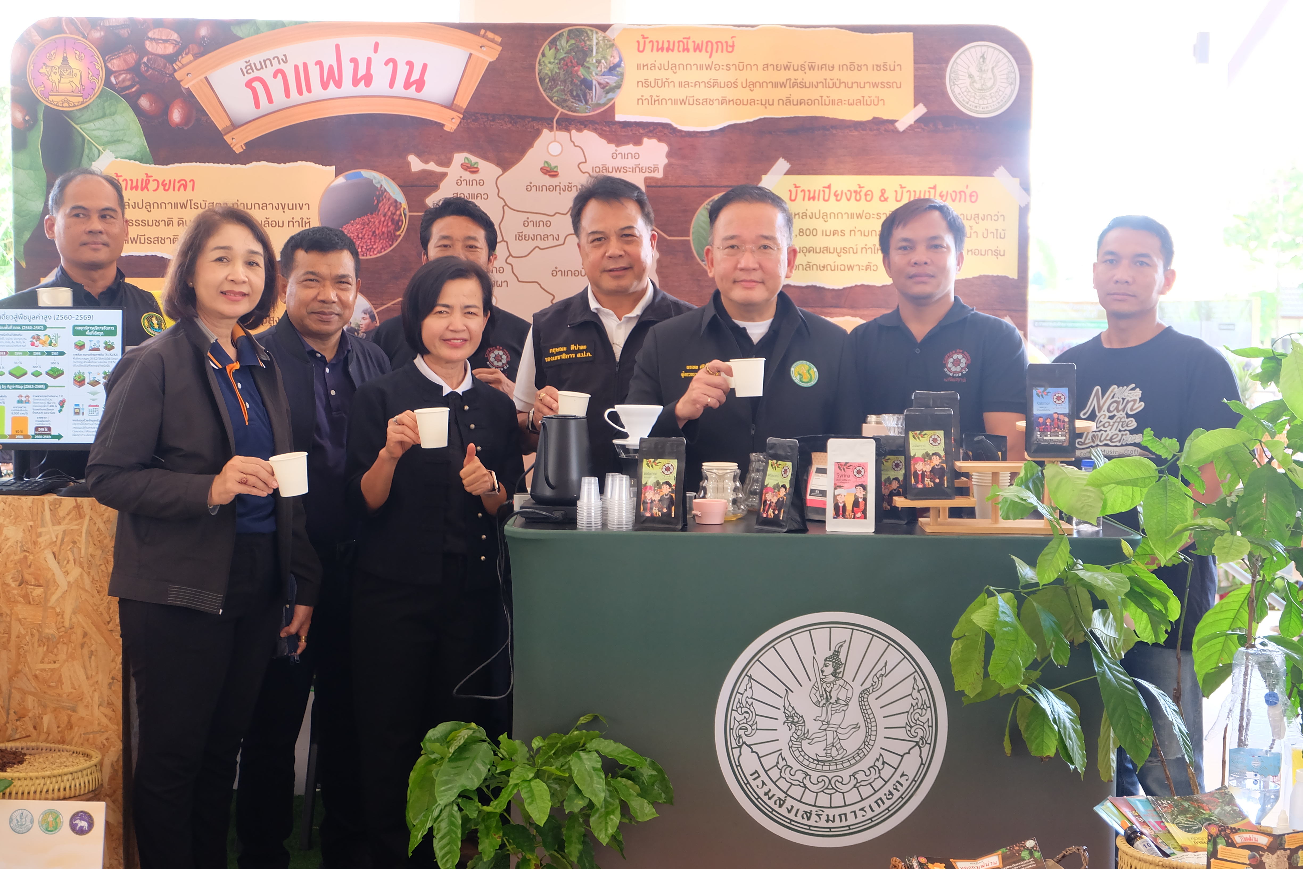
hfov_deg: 40.3
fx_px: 1773
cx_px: 652
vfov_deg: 27.5
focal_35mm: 49
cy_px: 434
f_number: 5
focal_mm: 32.5
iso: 800
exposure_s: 1/25
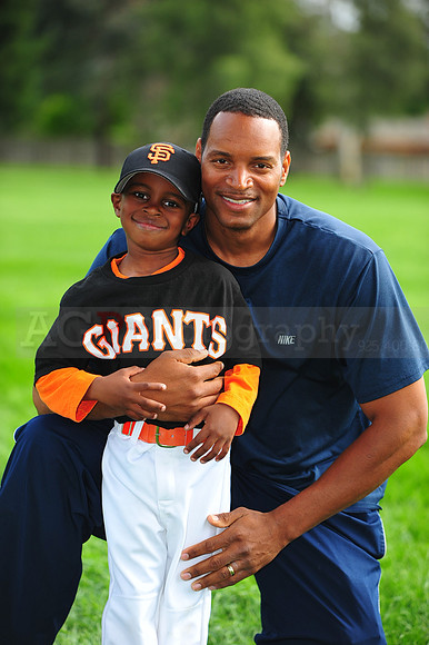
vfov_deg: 12.5
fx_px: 2953
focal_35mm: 165
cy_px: 322
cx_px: 214
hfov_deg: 8.3
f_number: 4
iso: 400
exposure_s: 1/1000
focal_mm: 165
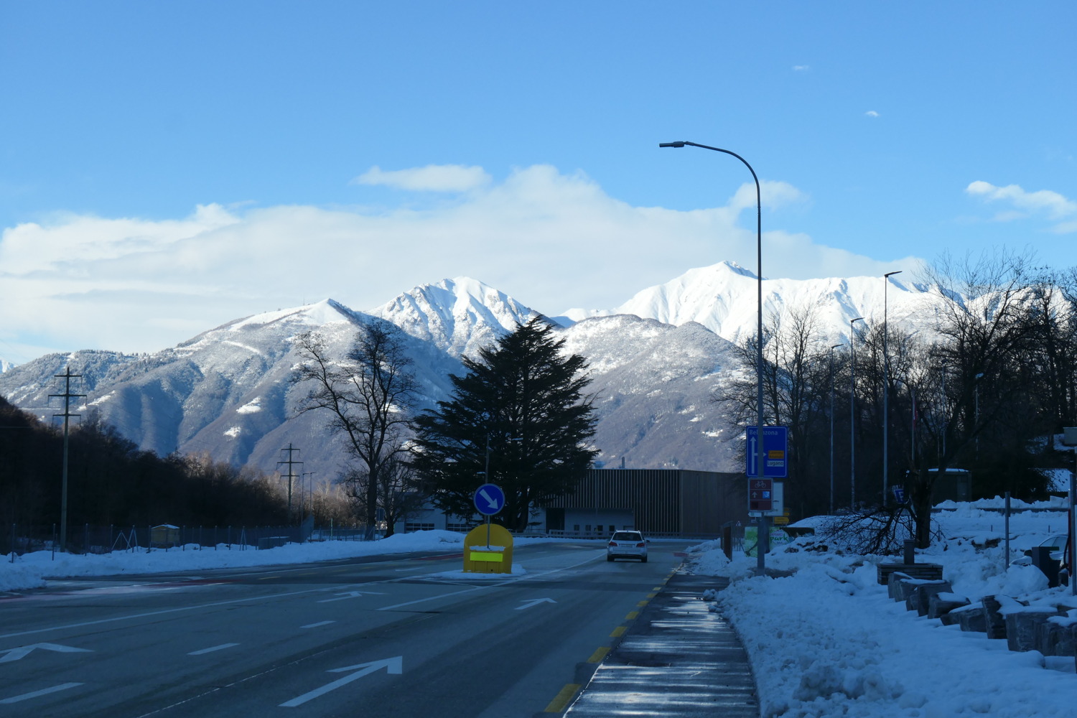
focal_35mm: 69
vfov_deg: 19.7
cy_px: 359
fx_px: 2064
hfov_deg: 29.2
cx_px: 538
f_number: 5.6
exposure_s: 1/800
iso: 200
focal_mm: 25.2
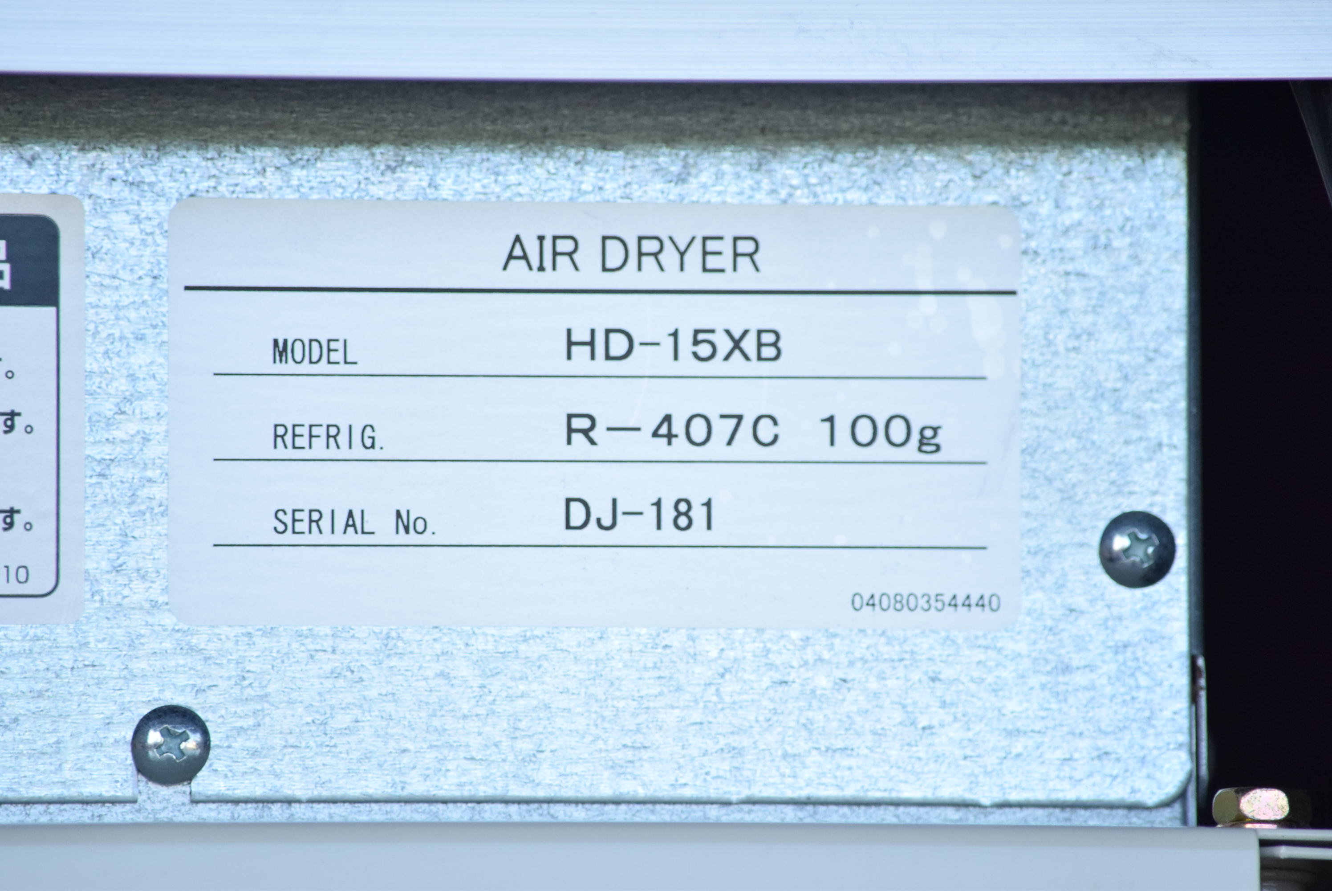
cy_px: 446
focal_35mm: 450
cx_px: 666
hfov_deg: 4.6
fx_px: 16662
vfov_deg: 3.1
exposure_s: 1/800
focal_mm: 300
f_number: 6.3
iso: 1250
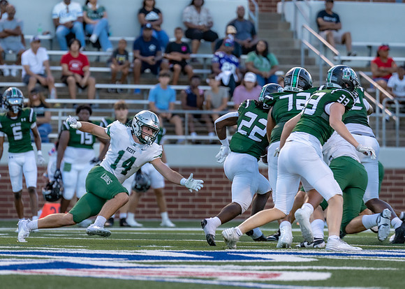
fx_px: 4408
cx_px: 174
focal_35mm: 383
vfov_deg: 3.8
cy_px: 137
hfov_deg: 5.3
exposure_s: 1/640
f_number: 2.8
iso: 500
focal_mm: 200
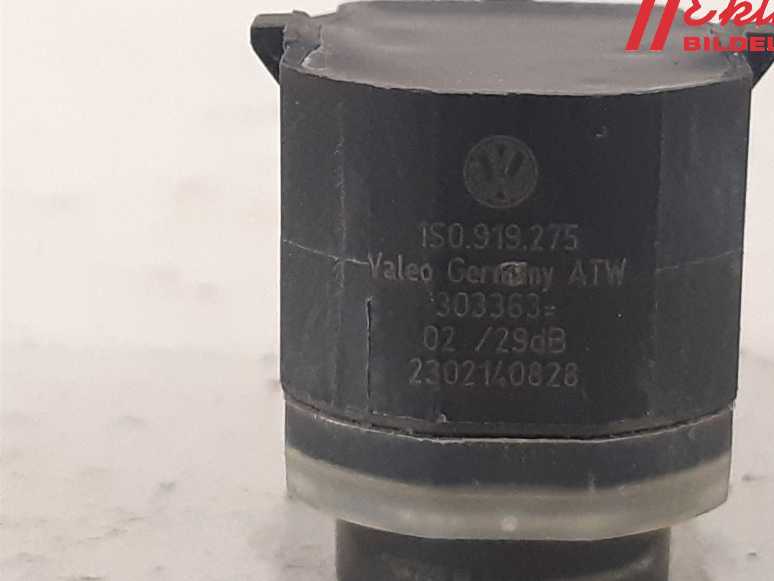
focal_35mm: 30
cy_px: 312
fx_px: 671
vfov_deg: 46.8
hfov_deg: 59.7
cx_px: 446
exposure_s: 1/33
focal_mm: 3.93
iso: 250
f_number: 1.7
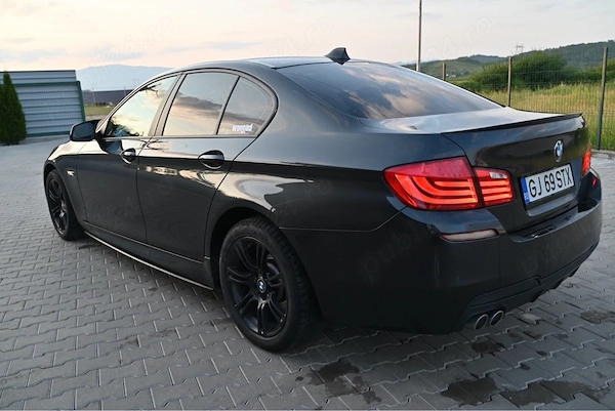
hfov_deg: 61.9
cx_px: 308
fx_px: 513
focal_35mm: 30
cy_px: 206
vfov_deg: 43.7
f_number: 4.5
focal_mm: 30
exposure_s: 1/250
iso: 200
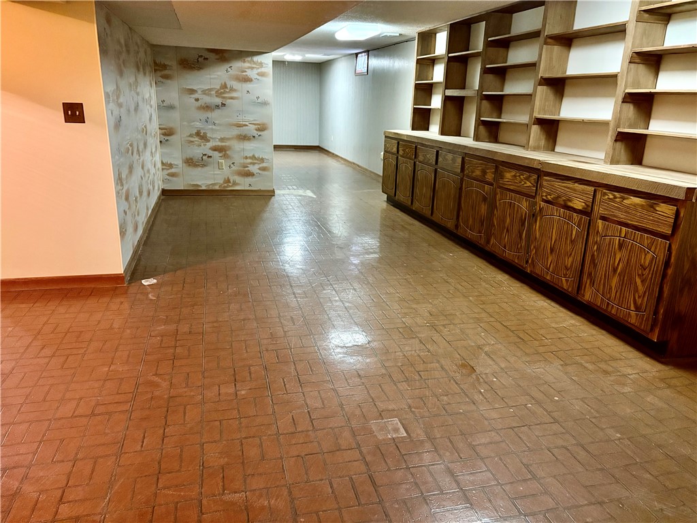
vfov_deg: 53.1
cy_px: 262
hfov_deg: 67.3
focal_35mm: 26
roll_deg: -2.0
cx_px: 348
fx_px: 524
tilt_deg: -16.9
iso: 800
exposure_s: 1/30
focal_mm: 5.96
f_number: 1.6
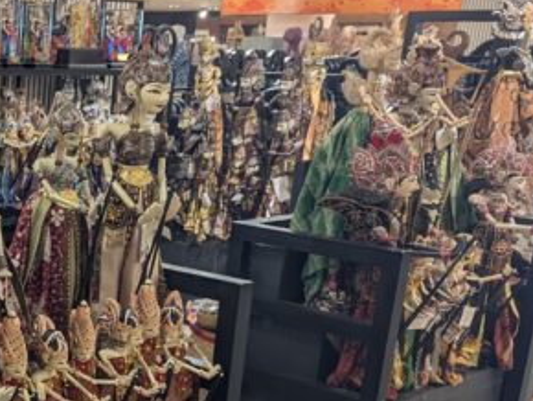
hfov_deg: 27.8
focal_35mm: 62
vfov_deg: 23.0
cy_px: 377
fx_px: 955
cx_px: -85
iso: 594
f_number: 1.85
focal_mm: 6.81
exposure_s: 1/138
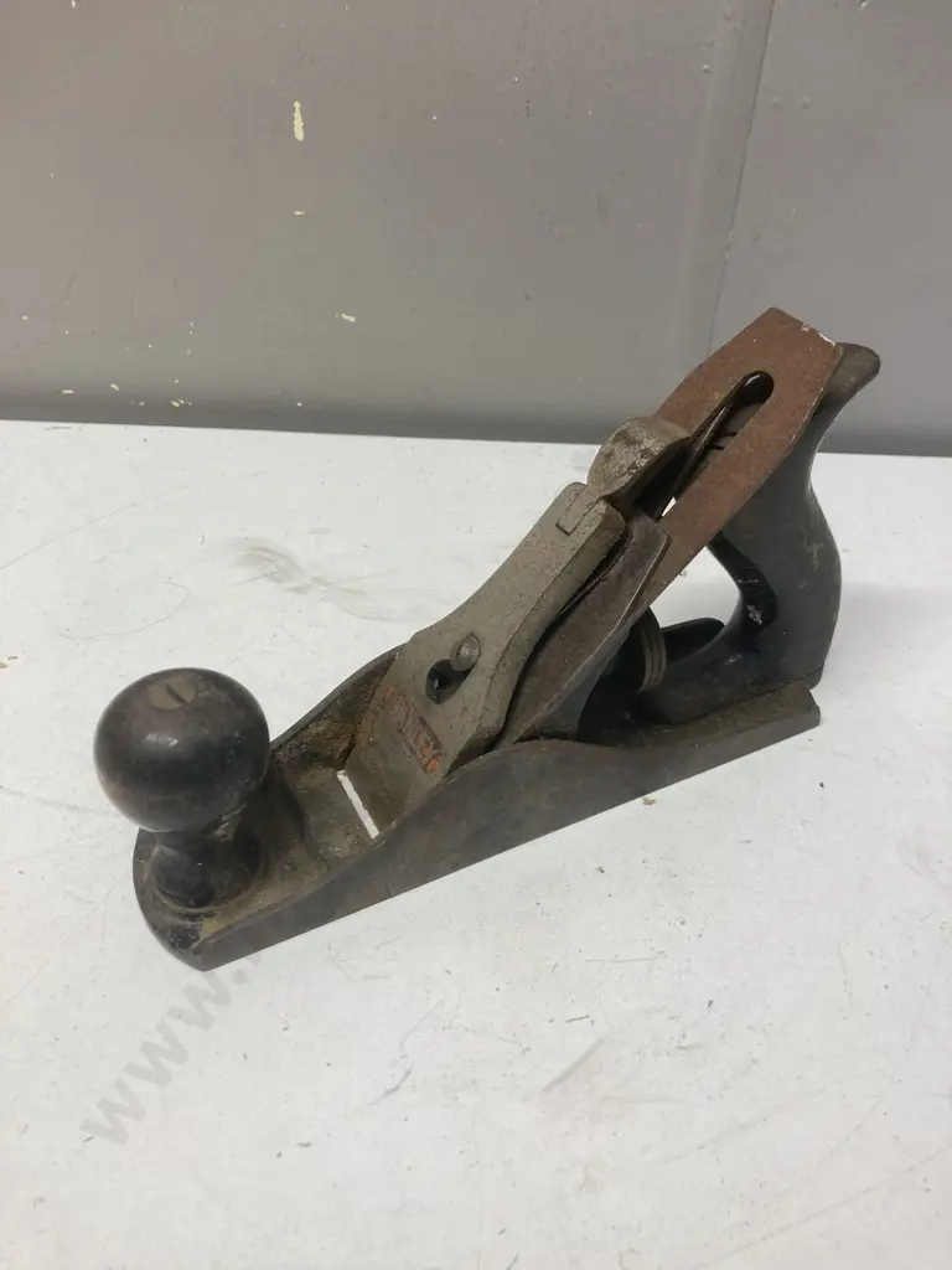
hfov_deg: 49.7
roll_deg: -2.6
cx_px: 476
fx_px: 1027
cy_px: 635
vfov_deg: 63.4
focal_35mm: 28
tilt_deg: -37.7
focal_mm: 3.99
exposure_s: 1/50
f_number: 1.8
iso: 50
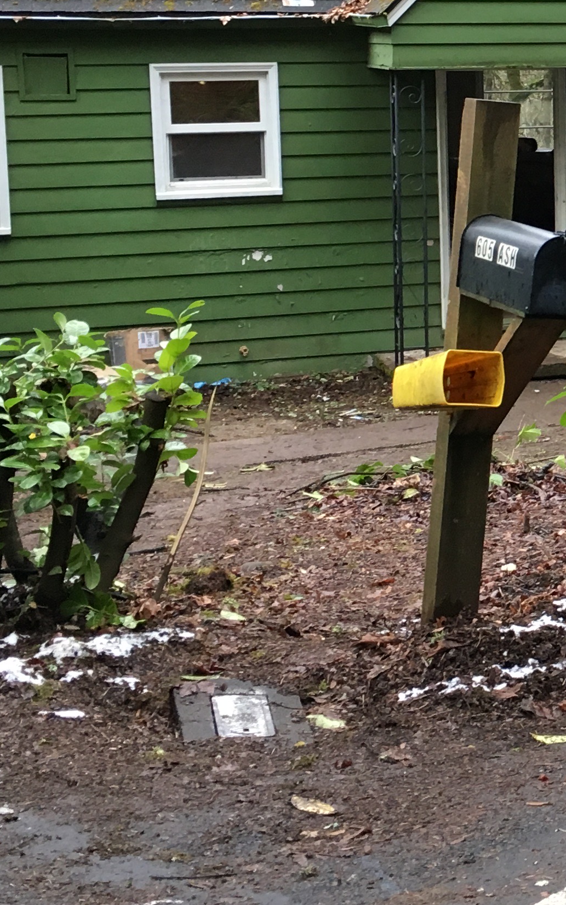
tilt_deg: -5.2
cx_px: 855
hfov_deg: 15.9
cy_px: 270
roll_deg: +1.1
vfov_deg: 27.3
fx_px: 1851
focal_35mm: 75
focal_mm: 4.15
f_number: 2.2
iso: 40
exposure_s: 1/30
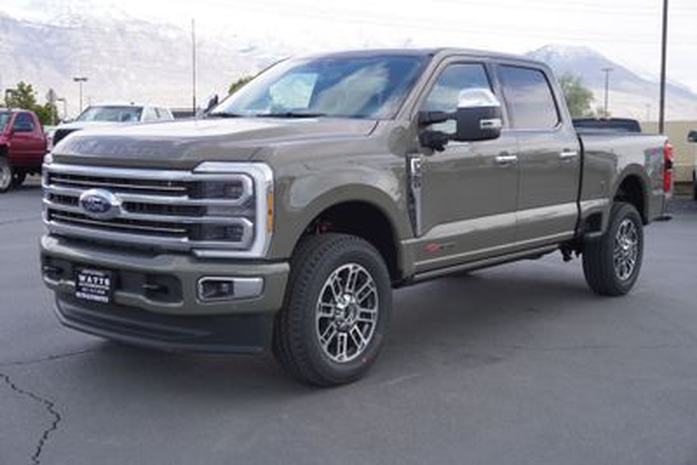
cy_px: 232
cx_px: 348
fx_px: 872
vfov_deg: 29.9
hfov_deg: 43.6
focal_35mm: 45
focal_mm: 30
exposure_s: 1/125
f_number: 6.3
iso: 100
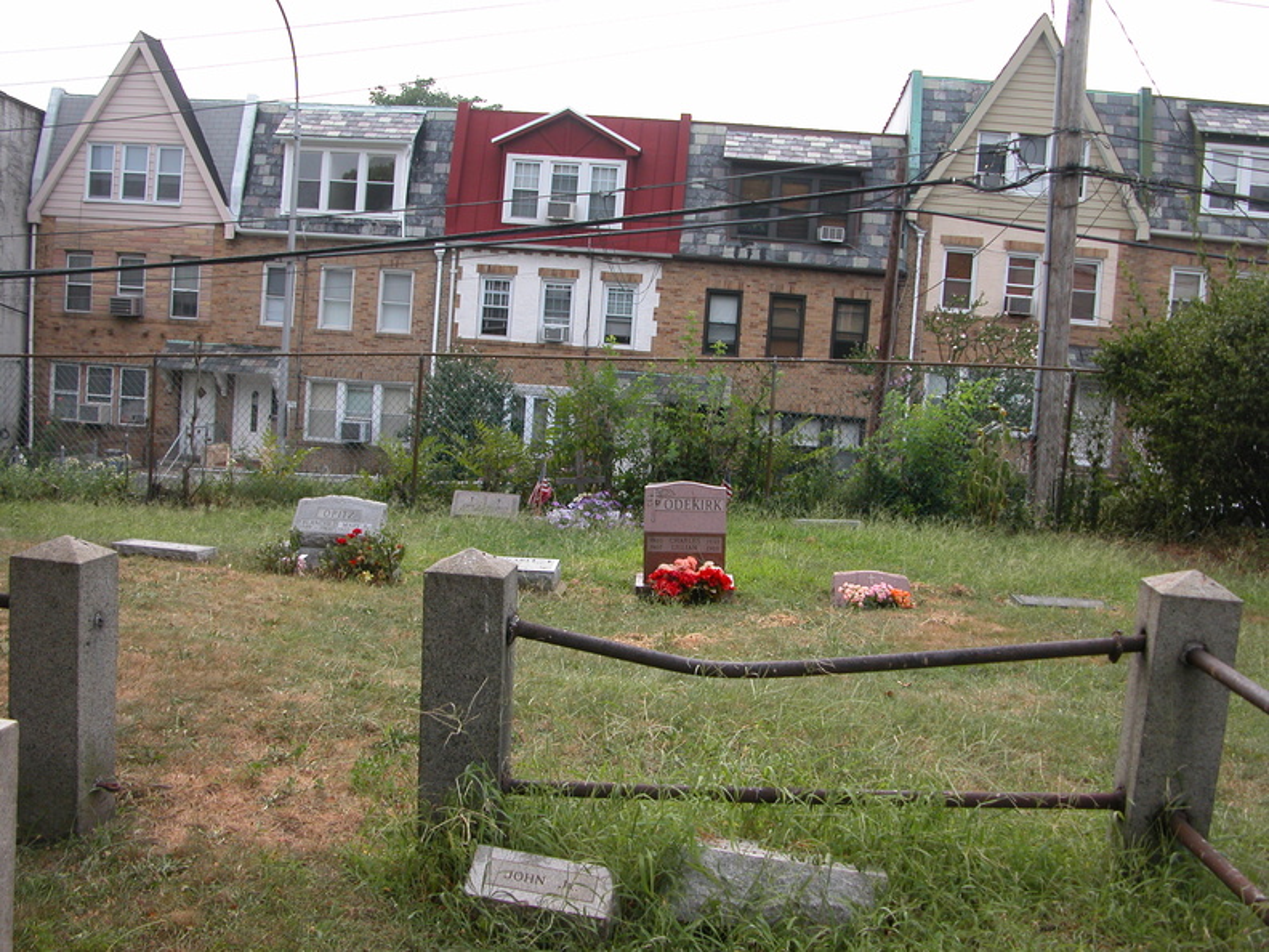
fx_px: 1283
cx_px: 634
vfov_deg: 40.7
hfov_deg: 52.6
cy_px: 476
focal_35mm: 35
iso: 100
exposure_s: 1/630
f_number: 2.8
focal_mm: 8.9
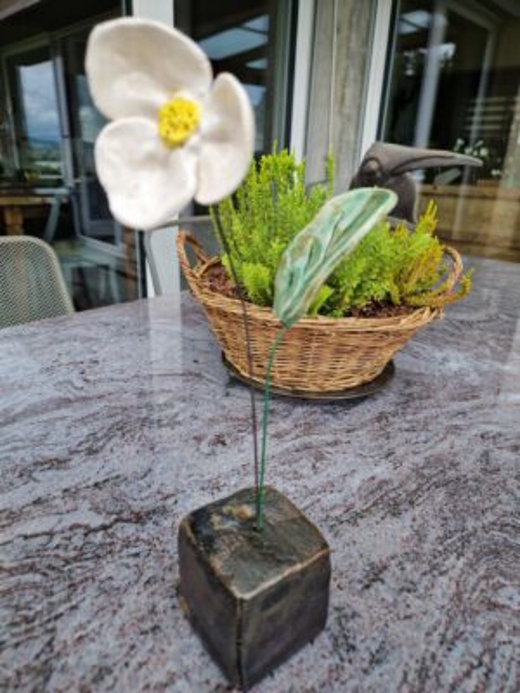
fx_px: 461
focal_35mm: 23
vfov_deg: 73.9
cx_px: 260
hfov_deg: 58.9
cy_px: 346
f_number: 1.8
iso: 50
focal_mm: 5.4
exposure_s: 1/248
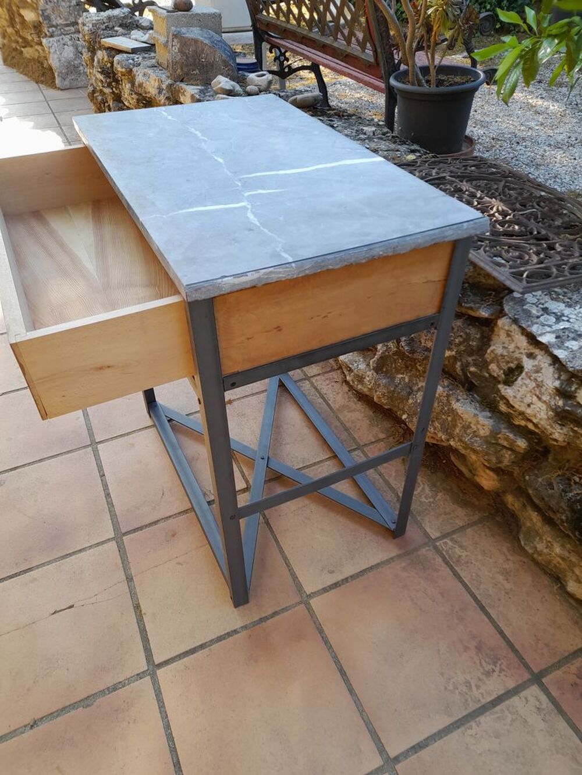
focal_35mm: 25
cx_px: 291
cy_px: 388
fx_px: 560
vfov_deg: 69.4
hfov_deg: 54.9
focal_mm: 4.6
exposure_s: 1/50
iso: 20
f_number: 2
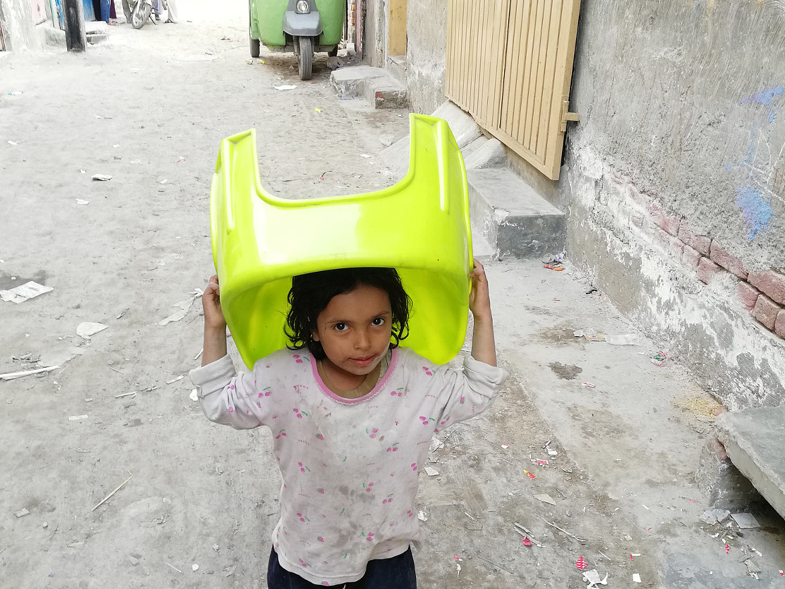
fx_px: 839
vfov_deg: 38.4
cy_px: 377
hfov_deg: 50.1
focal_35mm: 37
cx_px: 386
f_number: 2.2
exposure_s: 1/50
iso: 64
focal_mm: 3.81
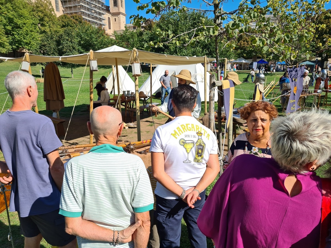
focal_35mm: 26
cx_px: 166
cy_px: 124
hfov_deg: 67.3
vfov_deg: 53.1
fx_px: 249
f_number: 1.8
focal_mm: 5.4
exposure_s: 1/2448
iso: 50
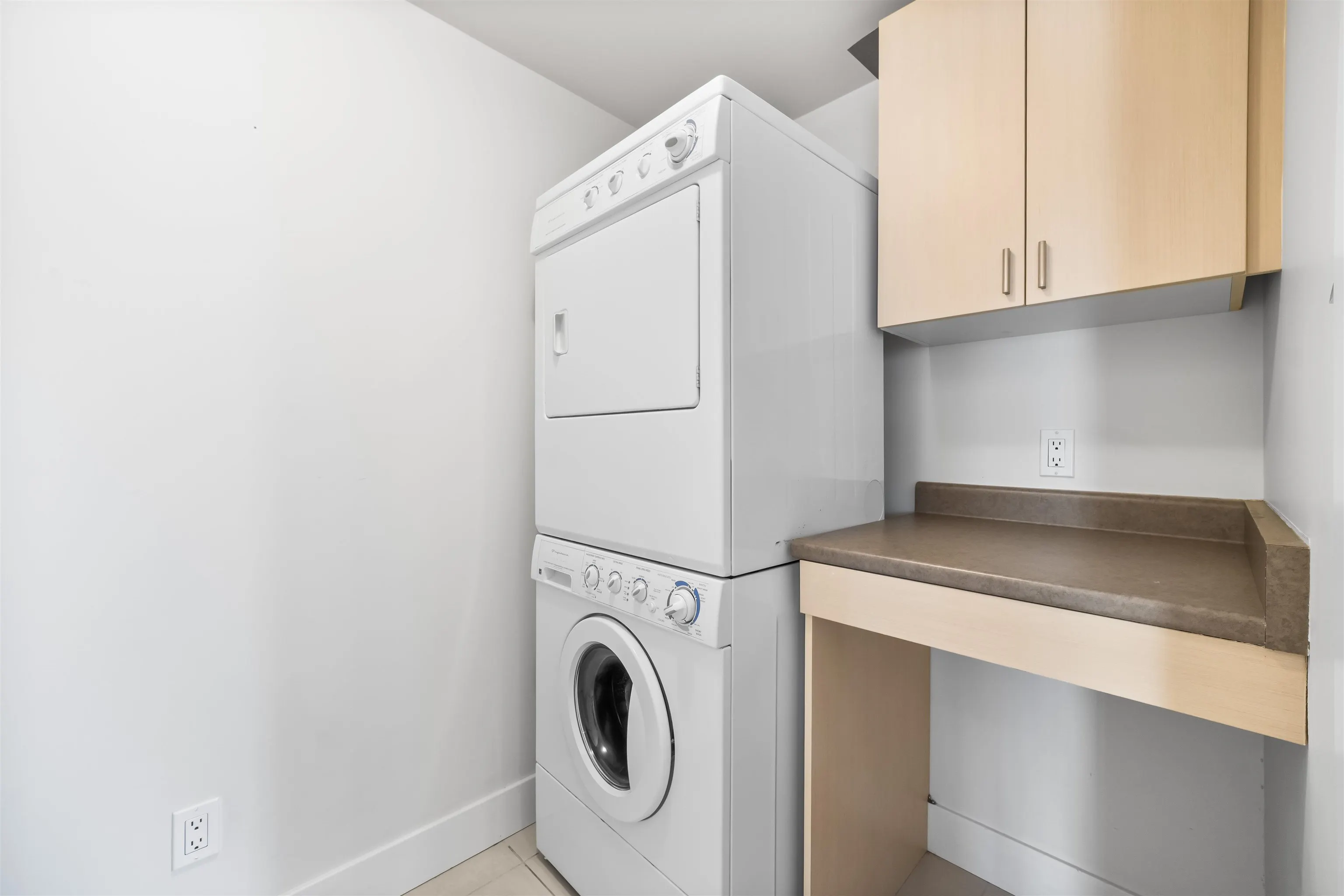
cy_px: 448
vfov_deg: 83.3
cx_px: 672
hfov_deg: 106.3
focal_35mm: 14
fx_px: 504
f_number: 9
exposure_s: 1/1.67
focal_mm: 9
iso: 250
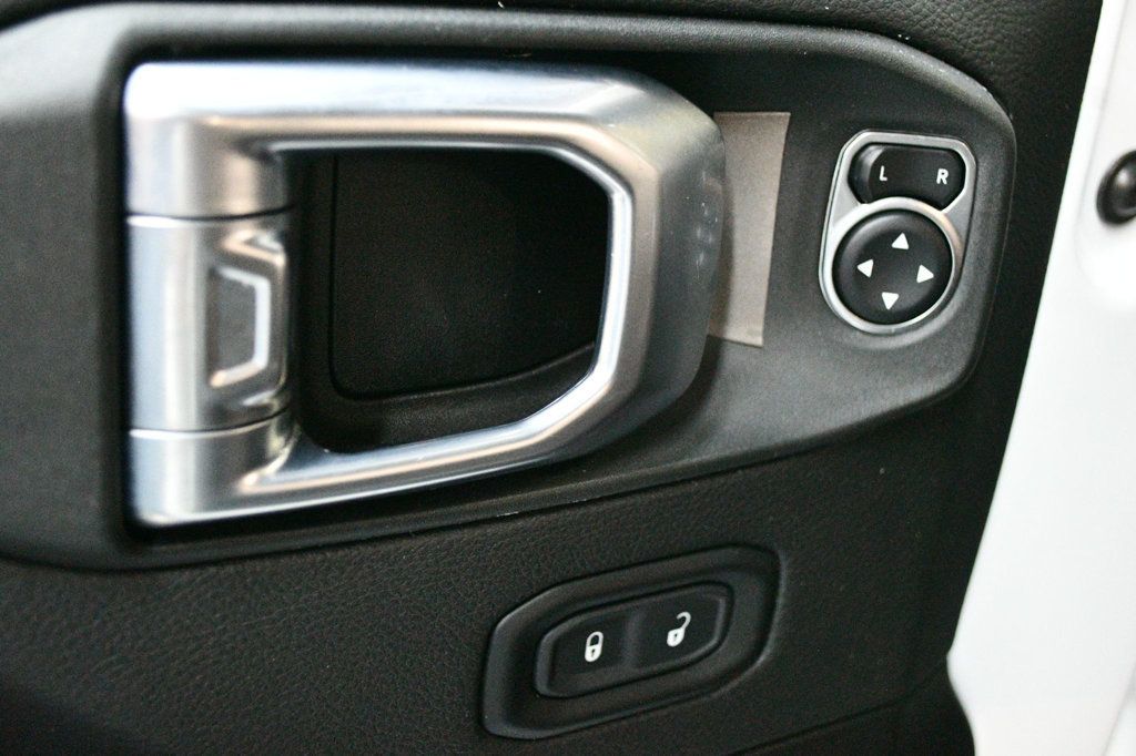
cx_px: 568
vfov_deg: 28.1
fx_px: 1514
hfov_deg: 41.1
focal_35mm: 48
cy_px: 378
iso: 12800
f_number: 4.8
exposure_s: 1/60
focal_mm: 32
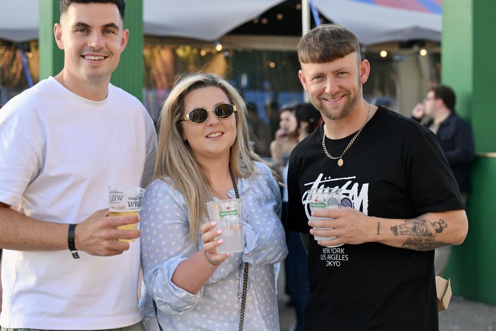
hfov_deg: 26.6
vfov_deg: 18.0
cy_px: 163
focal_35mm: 76
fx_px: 1047
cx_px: 240
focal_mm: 70
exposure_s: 1/400
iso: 360
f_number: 4
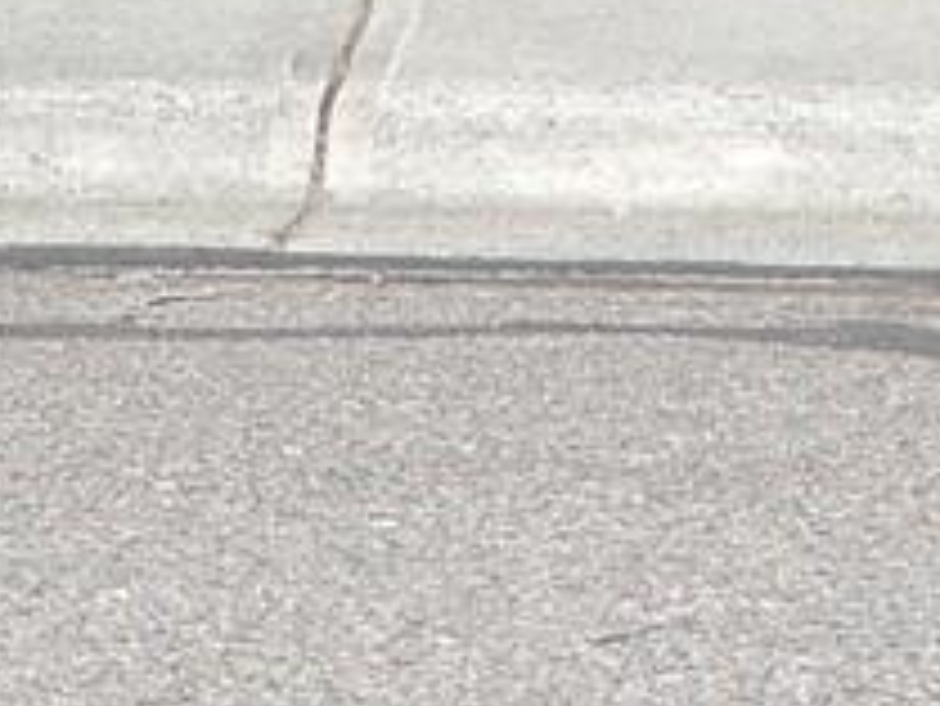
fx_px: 8722
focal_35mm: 321
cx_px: 837
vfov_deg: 4.5
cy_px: -1106
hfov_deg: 6.2
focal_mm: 7.5
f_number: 4
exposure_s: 1/400
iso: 80
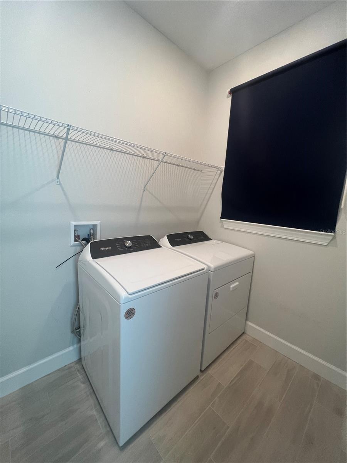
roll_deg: -2.6
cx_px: 174
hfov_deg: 89.9
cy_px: 232
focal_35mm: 13
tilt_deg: -10.7
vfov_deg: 106.2
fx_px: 174
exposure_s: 1/120
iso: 200
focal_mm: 1.57
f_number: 1.8
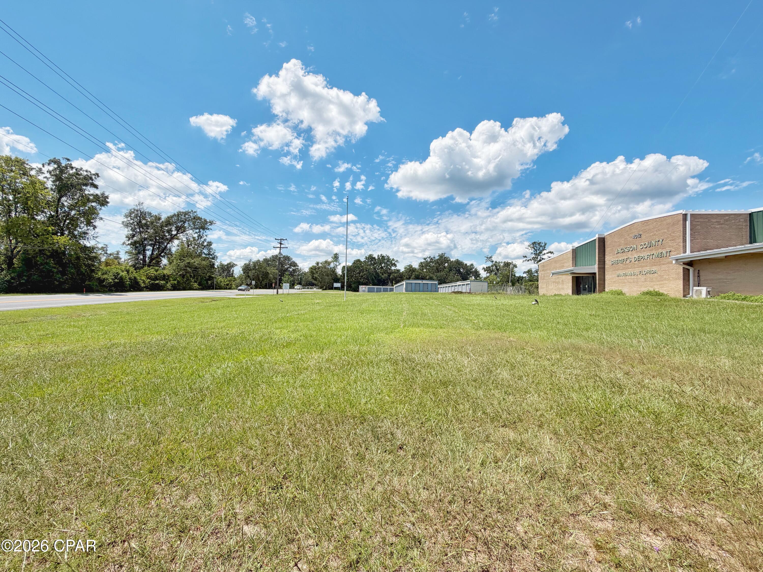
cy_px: 286
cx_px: 382
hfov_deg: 102.1
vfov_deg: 85.7
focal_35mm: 14
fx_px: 309
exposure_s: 1/1001
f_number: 2.2
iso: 20
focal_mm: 2.22
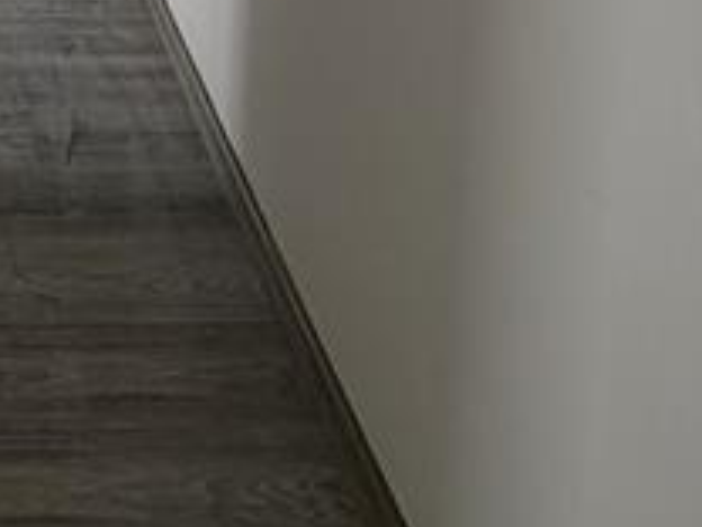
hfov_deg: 26.3
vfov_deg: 17.8
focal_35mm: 69
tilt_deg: -7.7
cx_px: -37
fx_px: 1399
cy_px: -378
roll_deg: -1.0
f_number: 2.2
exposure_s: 1/60
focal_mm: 2.22
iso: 400
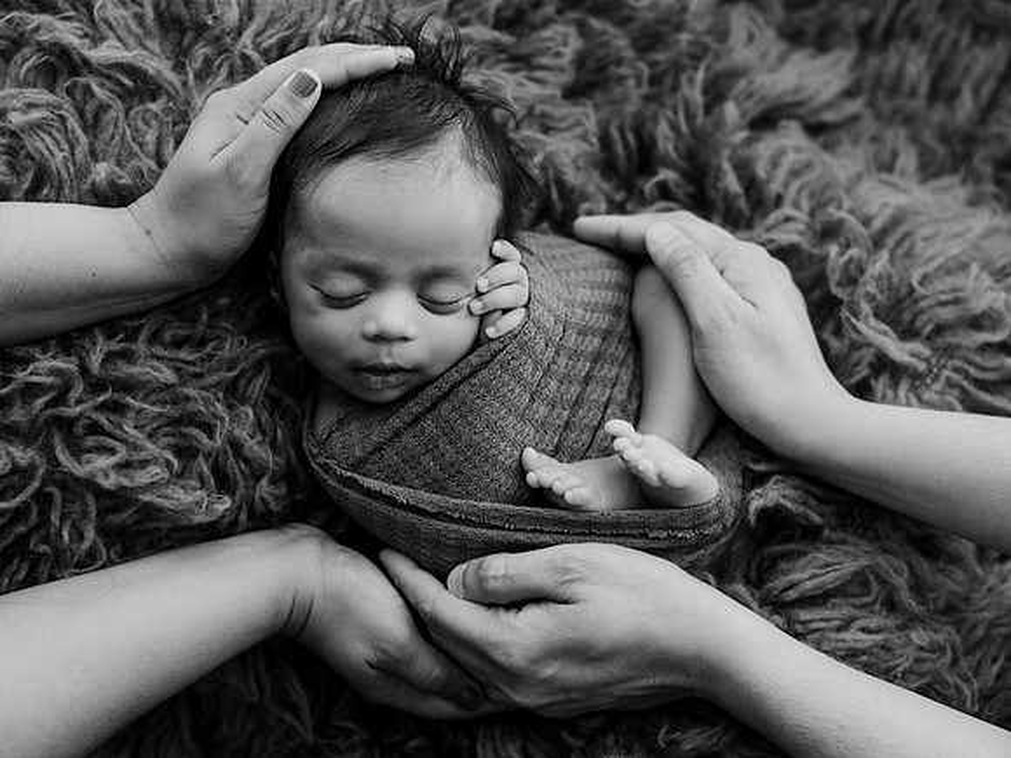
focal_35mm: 59
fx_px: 1711
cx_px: 504
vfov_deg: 25.0
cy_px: 404
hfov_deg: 32.9
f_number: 1.8
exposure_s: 1/200
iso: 200
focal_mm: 50
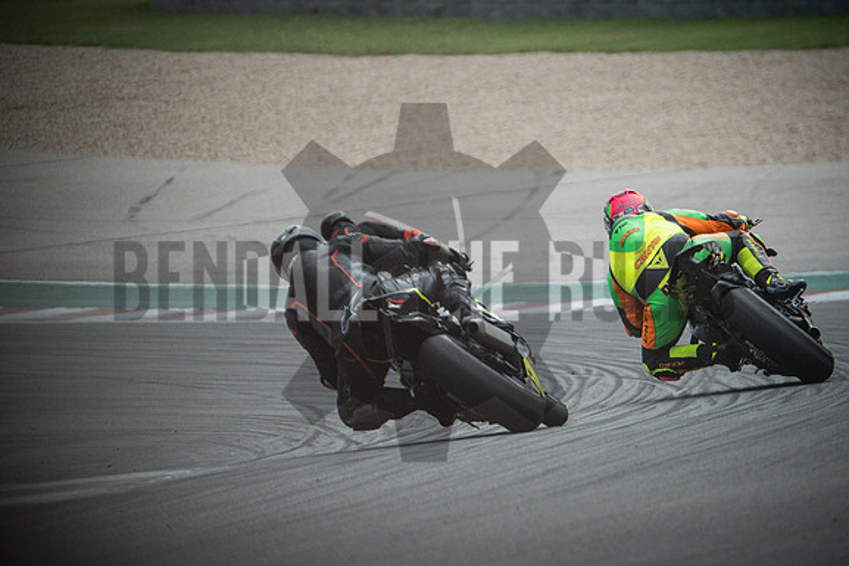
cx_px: 424
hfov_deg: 3.4
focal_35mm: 603
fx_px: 14223
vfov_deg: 2.3
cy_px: 283
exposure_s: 1/2500
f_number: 5.6
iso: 2500
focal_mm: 400
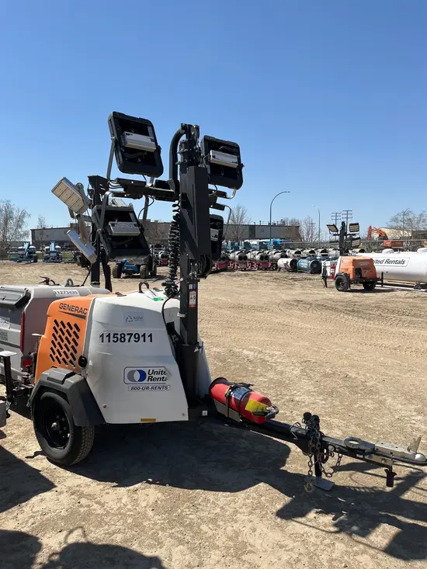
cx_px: 214
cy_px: 284
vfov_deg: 67.3
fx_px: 428
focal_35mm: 26
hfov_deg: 53.1
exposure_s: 1/4016
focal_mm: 5.1
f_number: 1.6
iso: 50
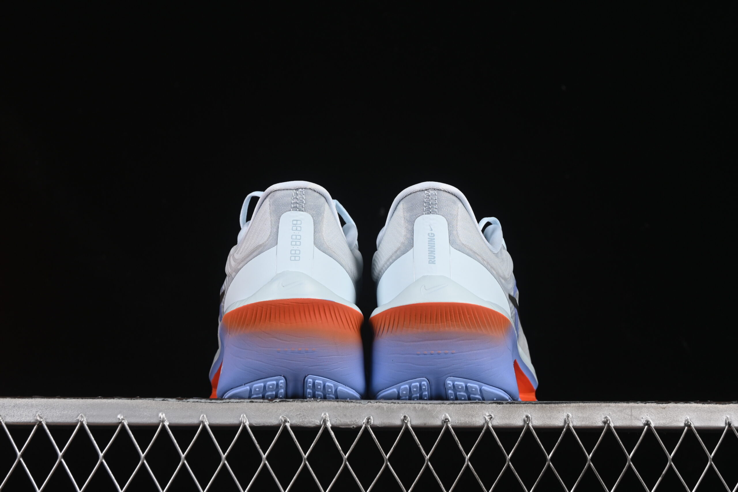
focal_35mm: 75
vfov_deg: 18.2
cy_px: 246
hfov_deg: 27.0
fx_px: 1537
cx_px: 369
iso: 160
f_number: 8
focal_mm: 50
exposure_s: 1/60
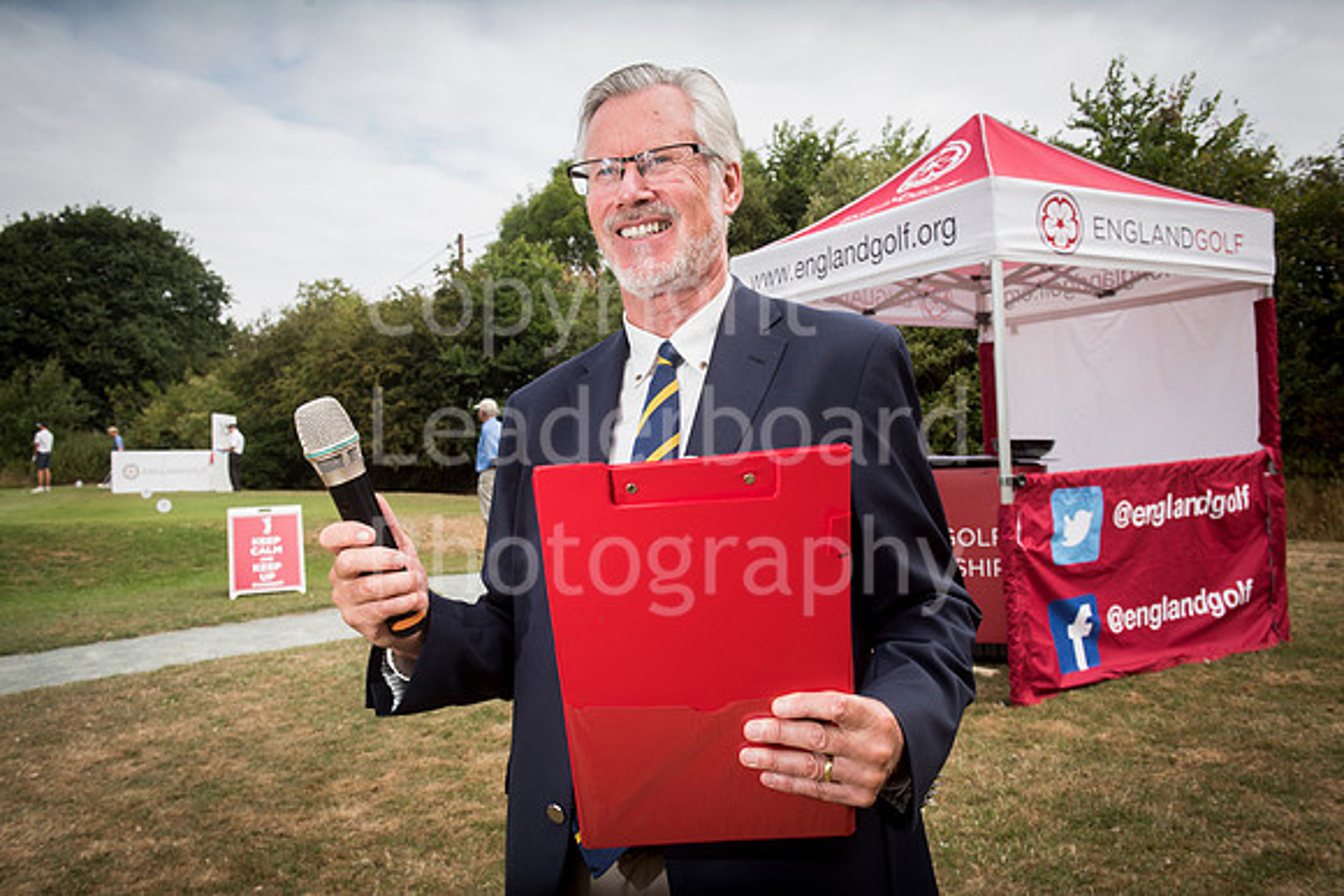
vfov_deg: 45.0
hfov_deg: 63.6
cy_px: 448
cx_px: 672
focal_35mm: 29
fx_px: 1083
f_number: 8
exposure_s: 1/250
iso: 160
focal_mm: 29
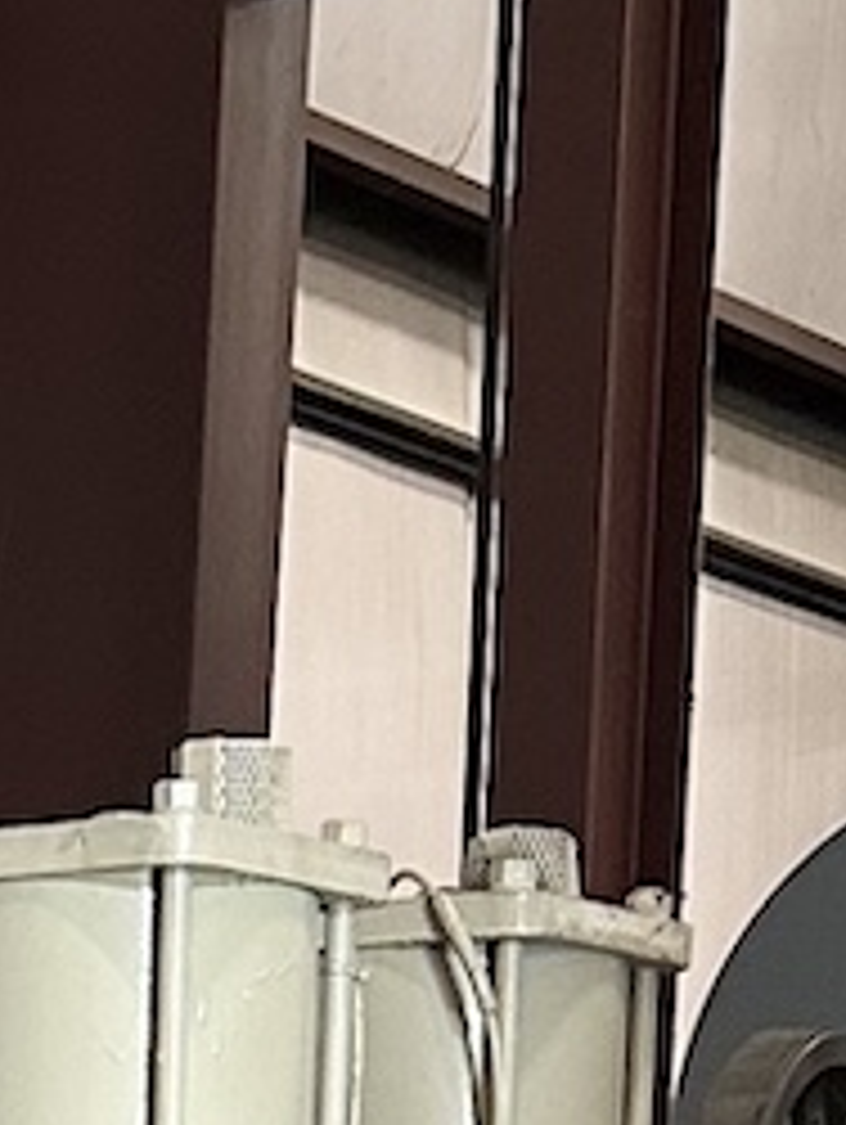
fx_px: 5986
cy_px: 3483
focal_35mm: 184
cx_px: -441
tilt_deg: -16.1
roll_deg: -0.7
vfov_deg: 8.7
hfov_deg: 7.9
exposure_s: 1/60
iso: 200
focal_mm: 6.86
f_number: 1.78
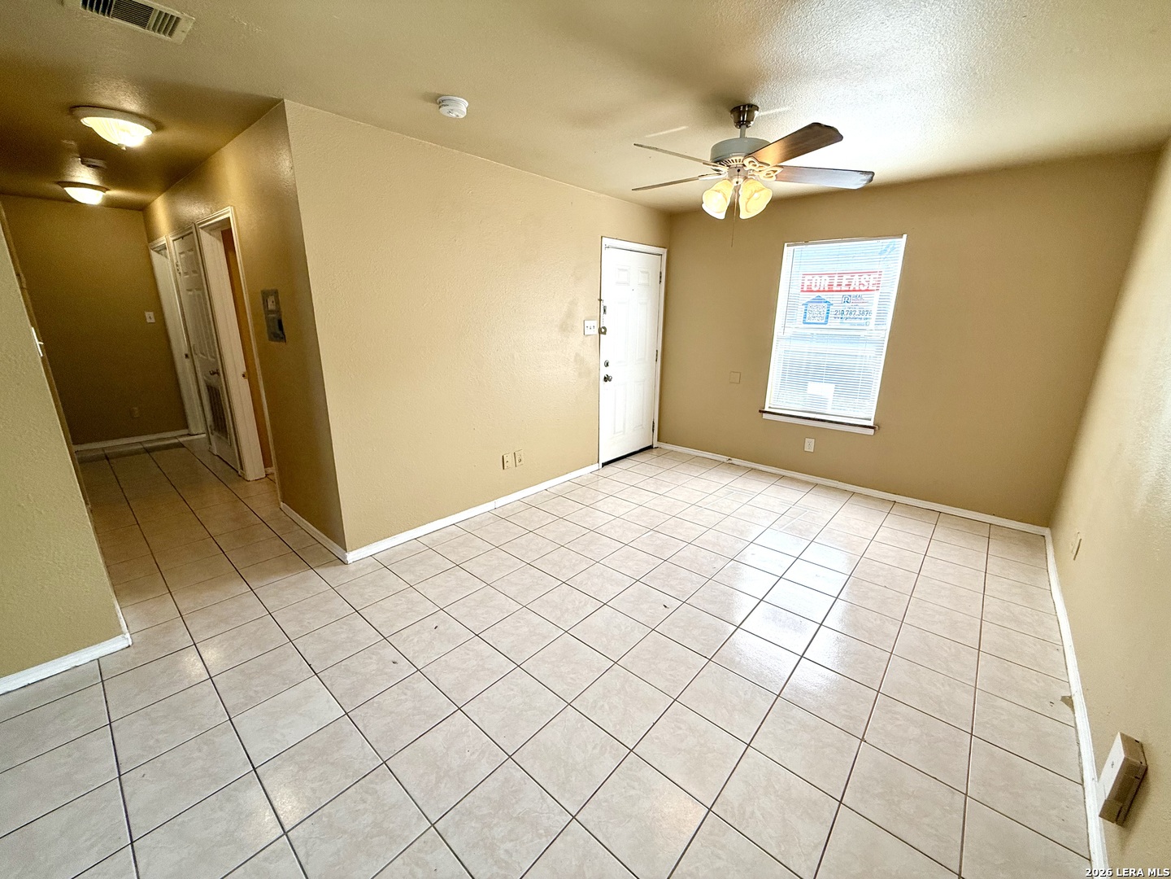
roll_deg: -1.2
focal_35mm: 14
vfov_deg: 85.7
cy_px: 440
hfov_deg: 102.1
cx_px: 586
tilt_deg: -15.0
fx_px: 474
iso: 80
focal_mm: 2.22
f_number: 2.2
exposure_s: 1/120
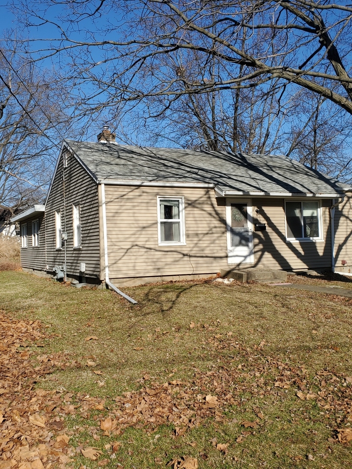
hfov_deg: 53.1
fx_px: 353
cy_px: 234
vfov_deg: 67.3
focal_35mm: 26
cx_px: 176
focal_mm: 4.3
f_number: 2.4
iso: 50
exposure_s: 1/1819
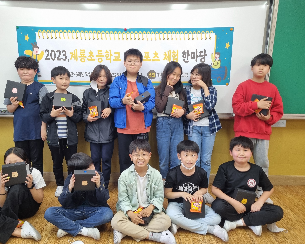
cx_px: 137
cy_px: 126
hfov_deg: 62.1
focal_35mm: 28
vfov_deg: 51.5
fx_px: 253
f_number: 1.8
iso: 250
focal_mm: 5.4
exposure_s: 1/120
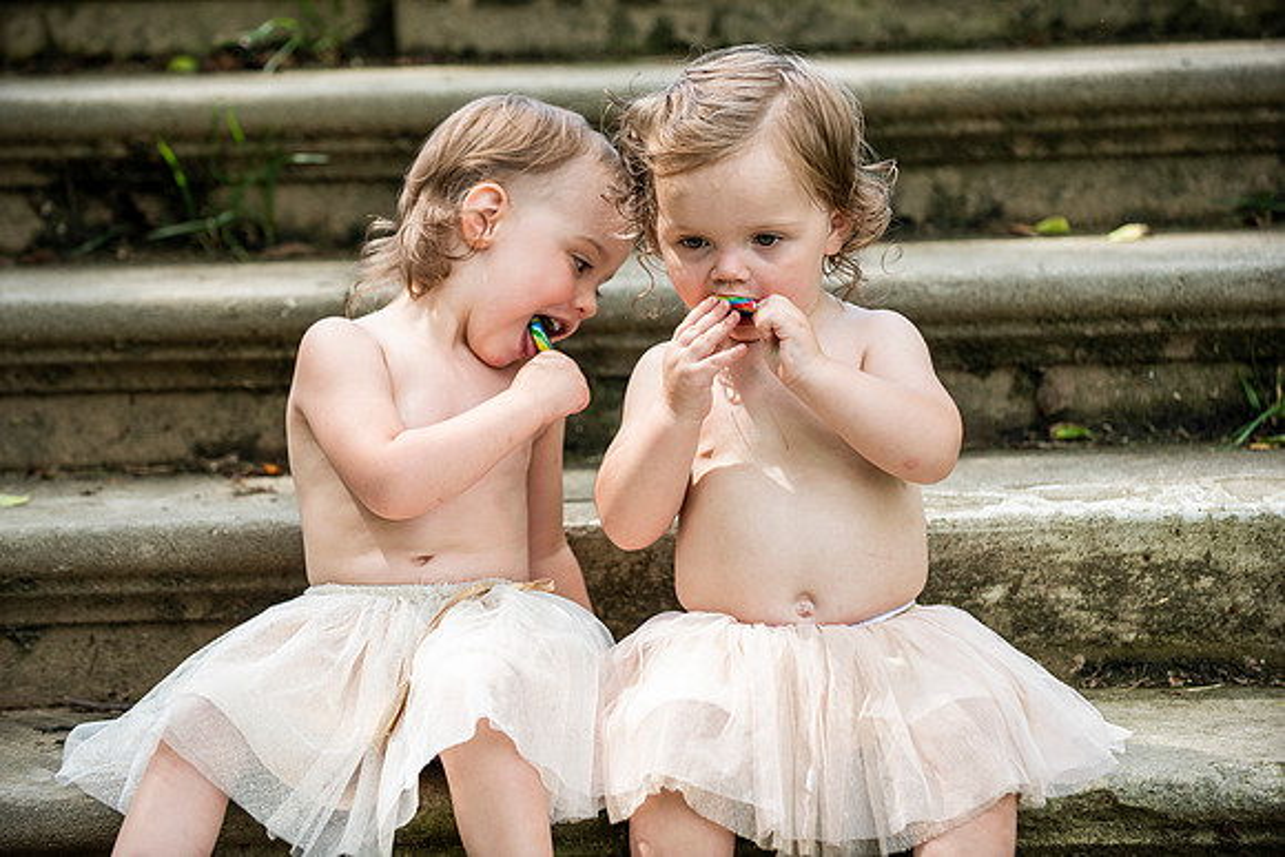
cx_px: 642
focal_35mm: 125
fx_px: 4463
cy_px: 428
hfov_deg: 16.4
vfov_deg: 11.0
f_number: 3.5
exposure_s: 1/1000
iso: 640
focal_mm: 125
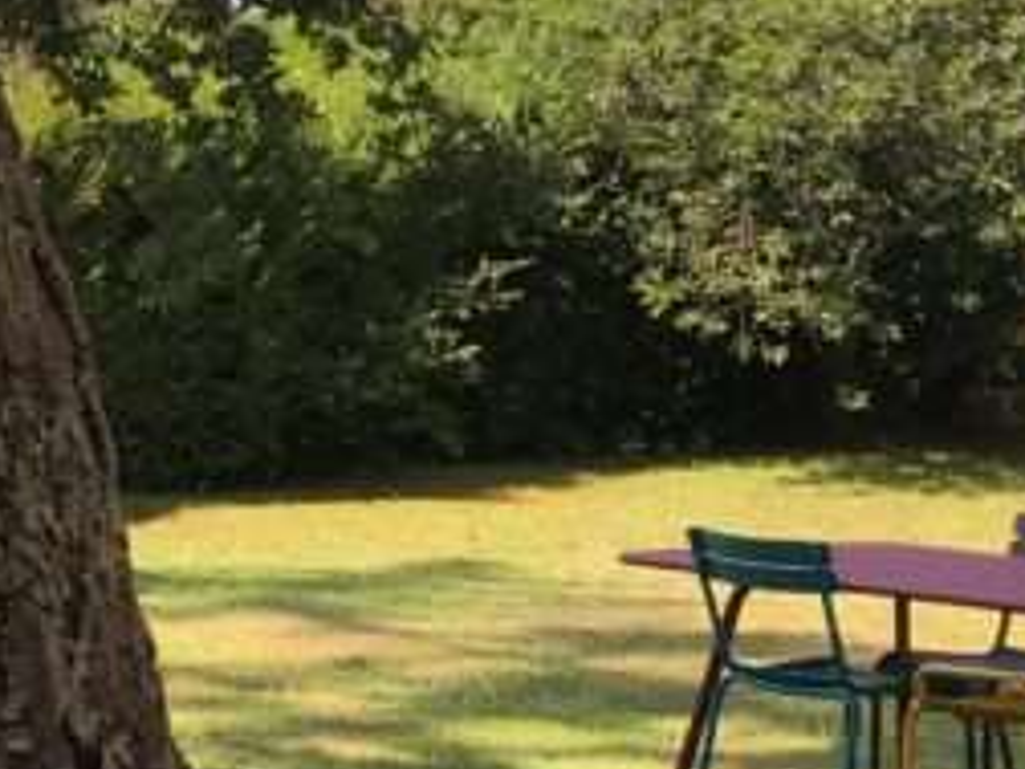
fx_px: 3494
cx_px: -545
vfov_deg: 12.5
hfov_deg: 15.3
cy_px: 183
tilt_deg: +1.3
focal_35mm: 118
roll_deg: +0.7
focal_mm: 4.15
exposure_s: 1/569
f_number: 2.2
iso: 25
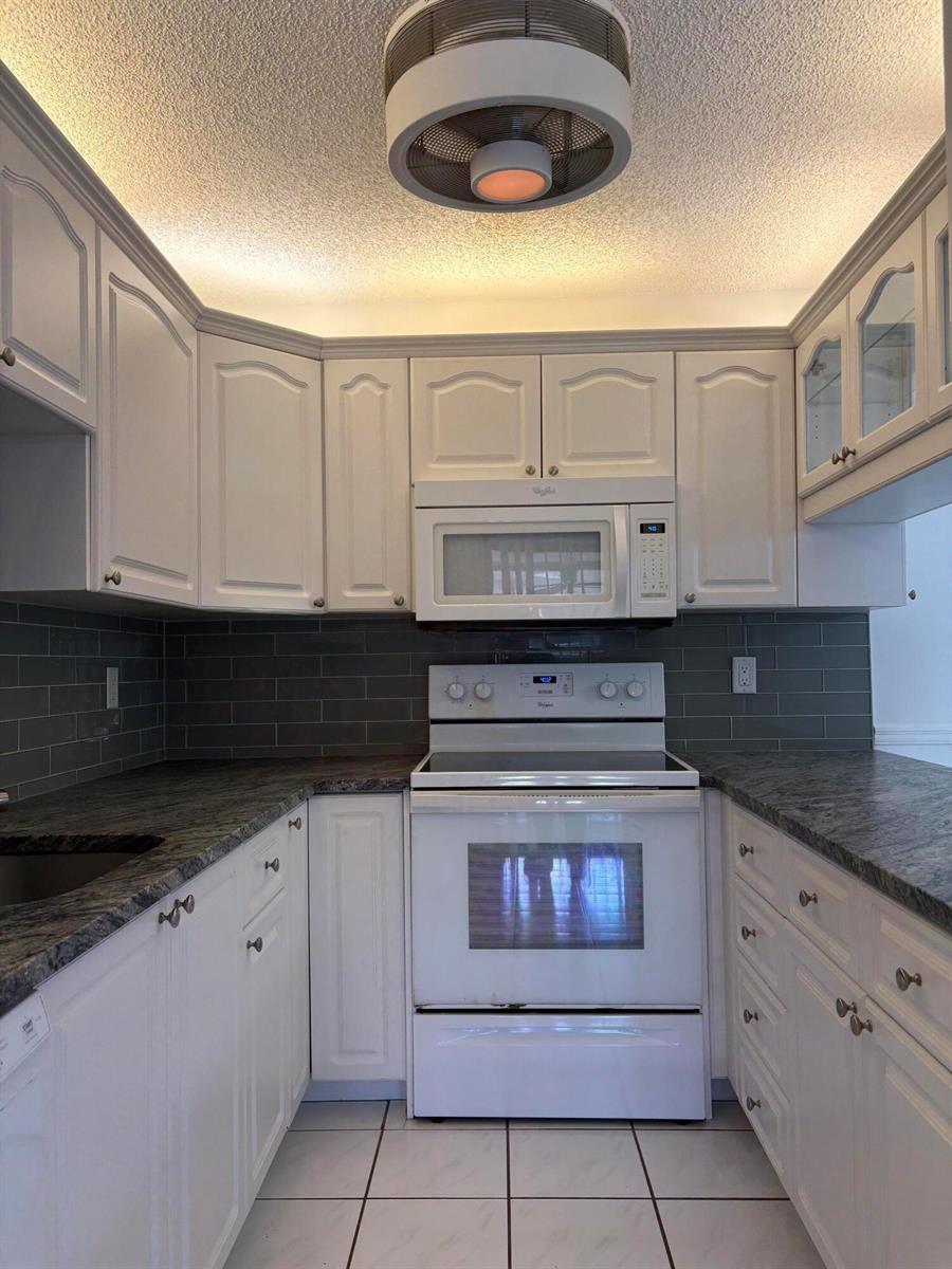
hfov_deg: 53.1
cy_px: 634
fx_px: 953
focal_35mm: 26
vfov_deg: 67.3
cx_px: 476
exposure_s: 1/60
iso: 64
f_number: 1.6
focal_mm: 5.96
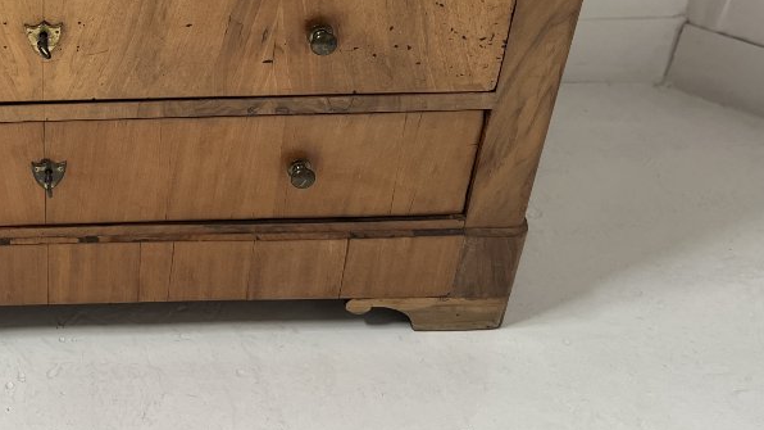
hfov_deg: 34.2
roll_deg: +0.8
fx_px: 1155
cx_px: 46
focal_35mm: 57
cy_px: 17
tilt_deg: -32.9
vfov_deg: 20.5
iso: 200
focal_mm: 5.7
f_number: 1.5
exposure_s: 1/60
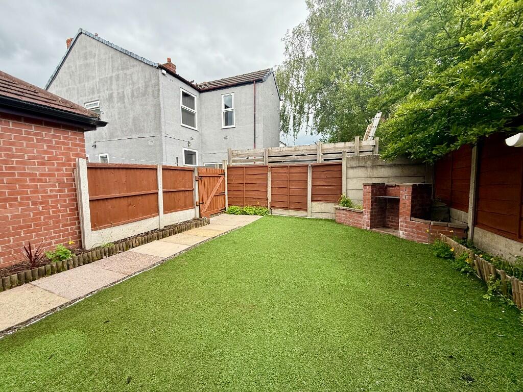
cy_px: 196
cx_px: 262
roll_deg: -0.2
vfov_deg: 85.7
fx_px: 212
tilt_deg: -5.0
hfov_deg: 102.1
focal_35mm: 14
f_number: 2.2
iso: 50
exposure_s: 1/221
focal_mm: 2.22
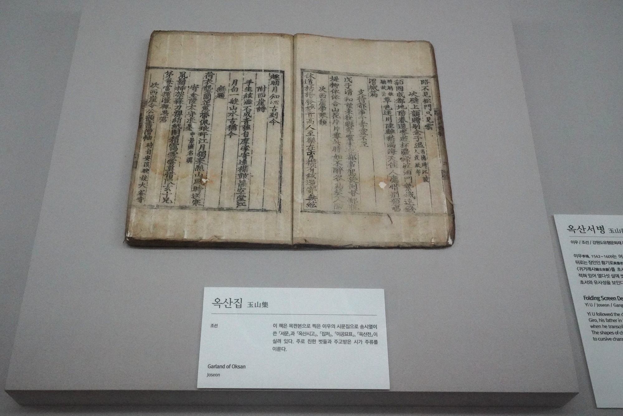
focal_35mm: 34
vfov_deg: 38.9
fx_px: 588
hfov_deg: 55.8
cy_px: 208
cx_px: 312
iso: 20000
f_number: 11
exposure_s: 1/100
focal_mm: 34
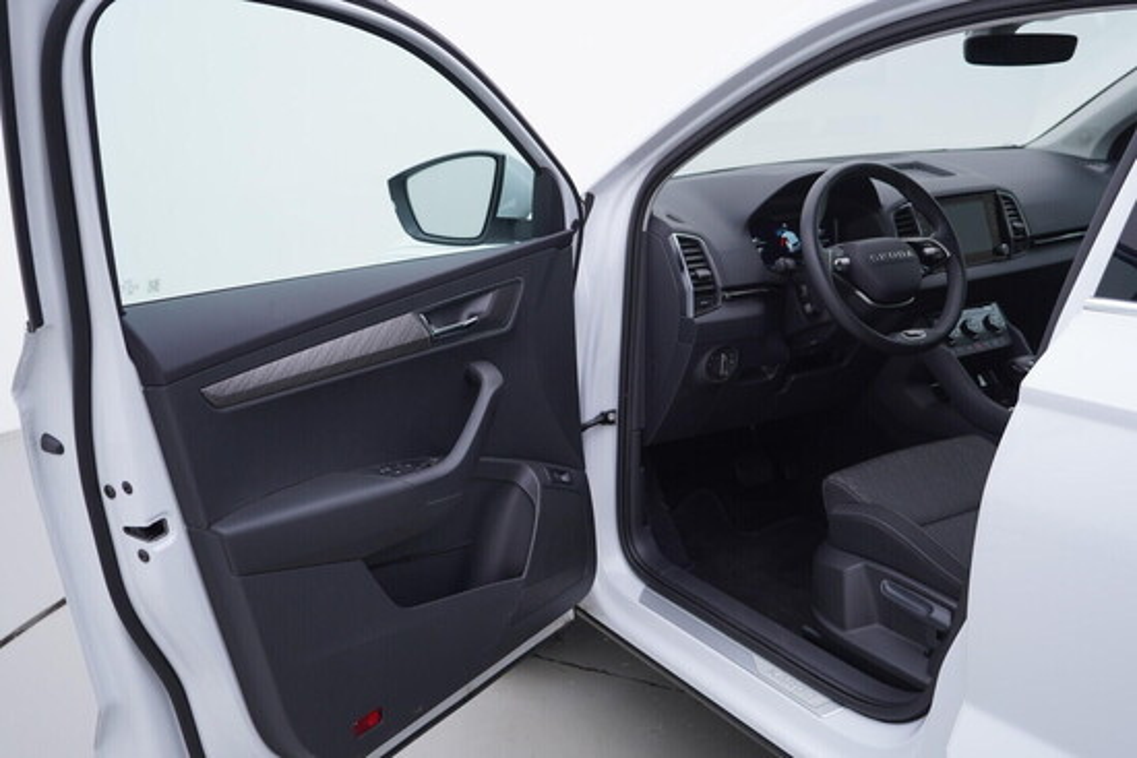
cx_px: 568
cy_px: 379
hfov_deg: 53.1
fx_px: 1137
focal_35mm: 36
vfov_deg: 36.9
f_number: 3.5
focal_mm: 24
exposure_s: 1/60
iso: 125
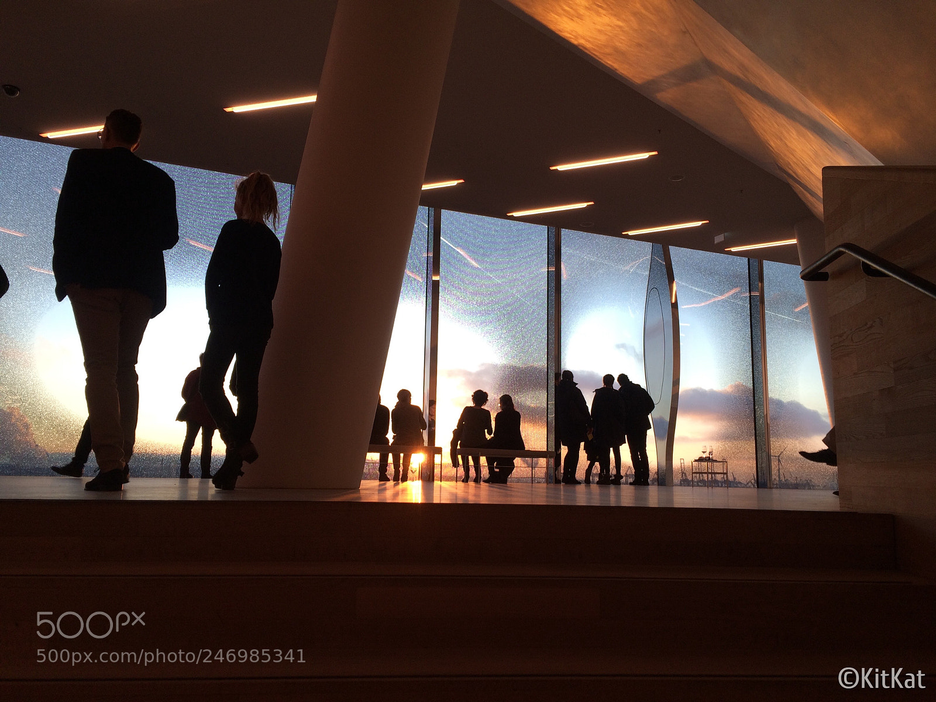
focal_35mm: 29
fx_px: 784
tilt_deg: +8.7
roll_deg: -0.4
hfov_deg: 61.7
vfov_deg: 48.2
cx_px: 468
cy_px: 351
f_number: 2.2
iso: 32
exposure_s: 1/100
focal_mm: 4.15
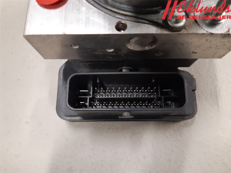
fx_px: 174
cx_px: 116
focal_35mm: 26
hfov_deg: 67.3
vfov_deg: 53.1
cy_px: 86
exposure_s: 1/50
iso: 160
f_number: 1.7
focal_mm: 3.93
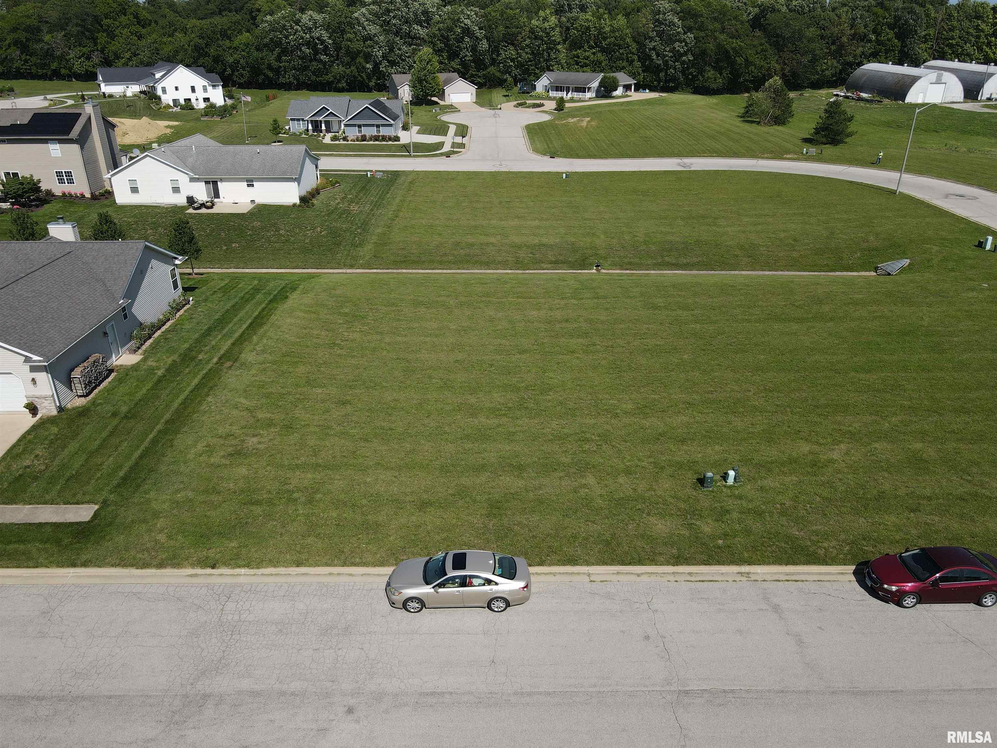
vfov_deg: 56.8
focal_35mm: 24
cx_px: 498
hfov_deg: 71.6
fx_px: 691
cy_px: 374
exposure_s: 1/1000
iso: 100
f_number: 2.8
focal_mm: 4.5
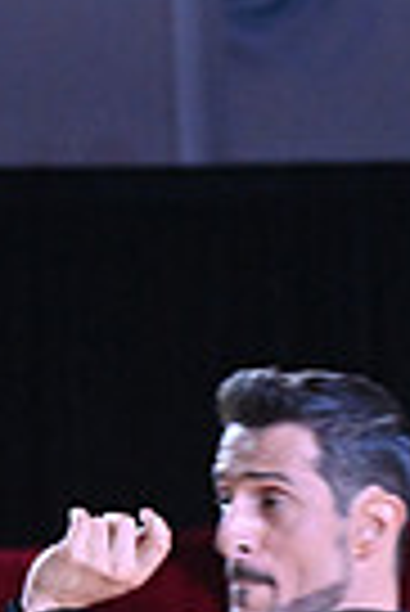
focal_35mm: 703
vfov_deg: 2.9
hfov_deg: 2.0
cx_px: -403
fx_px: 11978
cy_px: 1179
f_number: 8
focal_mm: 165
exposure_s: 1/400
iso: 4000
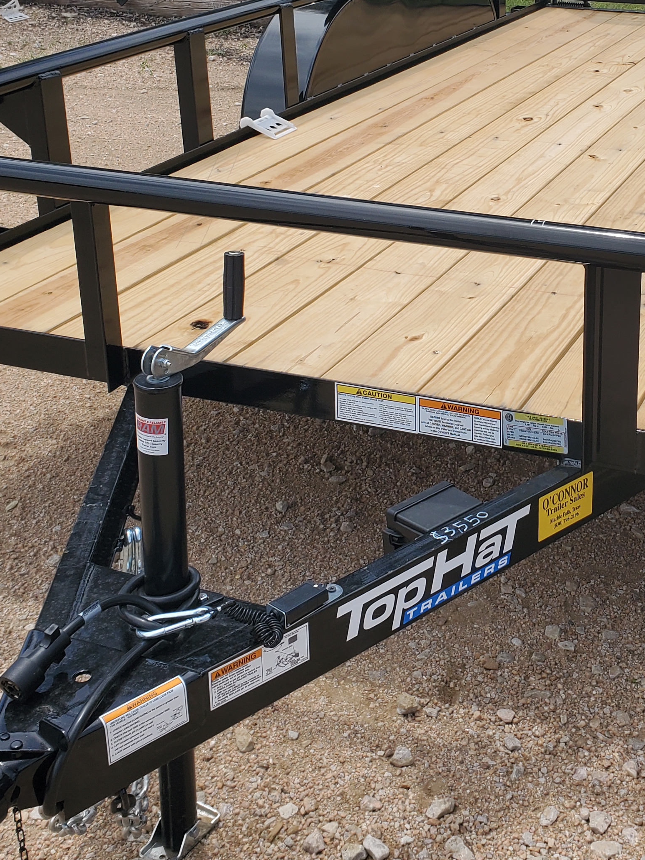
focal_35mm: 51
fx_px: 1267
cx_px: 537
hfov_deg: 27.8
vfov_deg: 36.9
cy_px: 261
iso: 50
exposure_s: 1/1127
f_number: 2.4
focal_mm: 4.3
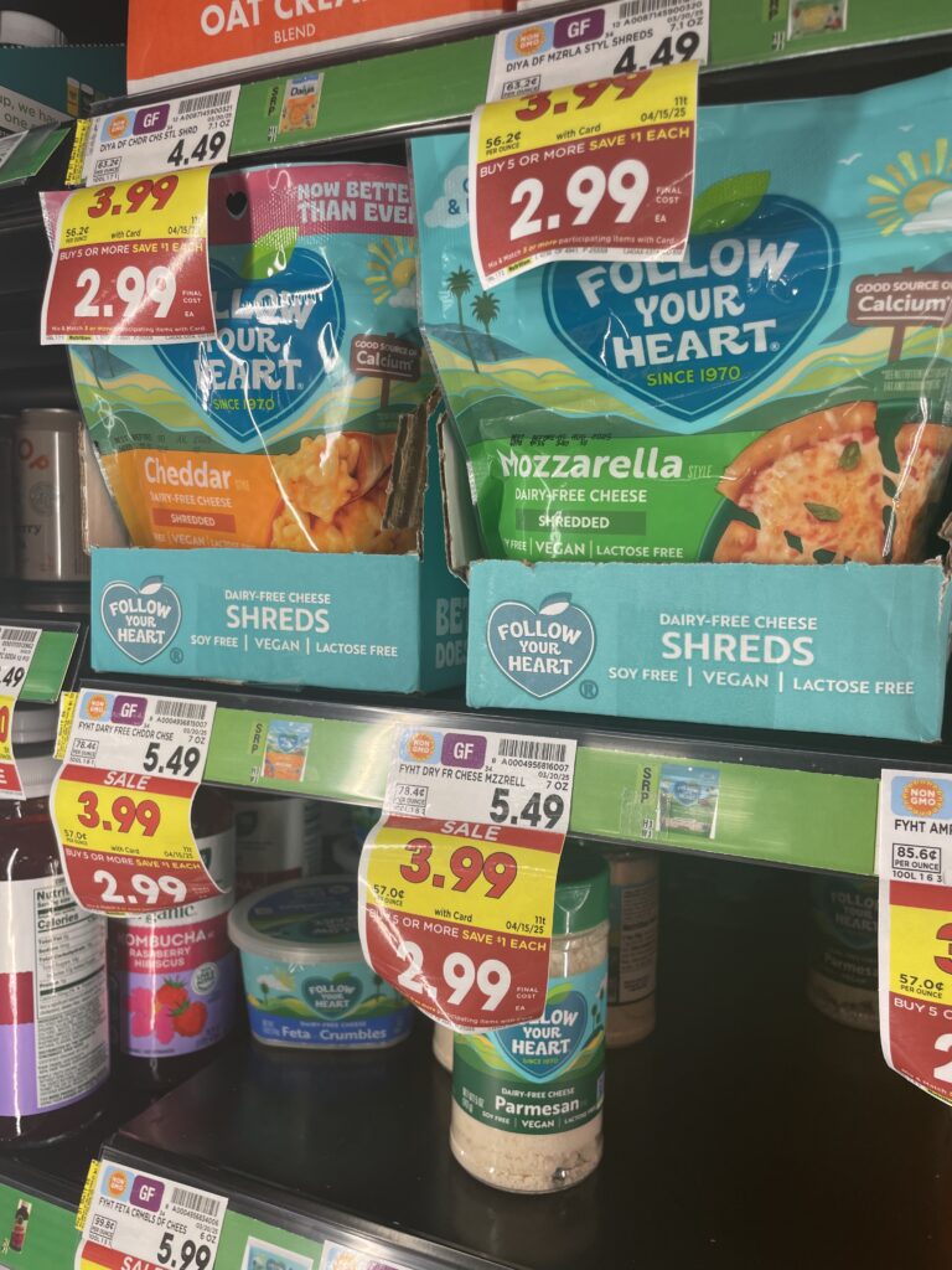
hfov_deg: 53.1
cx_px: 476
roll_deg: -1.1
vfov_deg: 67.3
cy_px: 635
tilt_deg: -3.9
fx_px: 953
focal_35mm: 26
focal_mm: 4.2
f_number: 1.6
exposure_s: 1/120
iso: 40
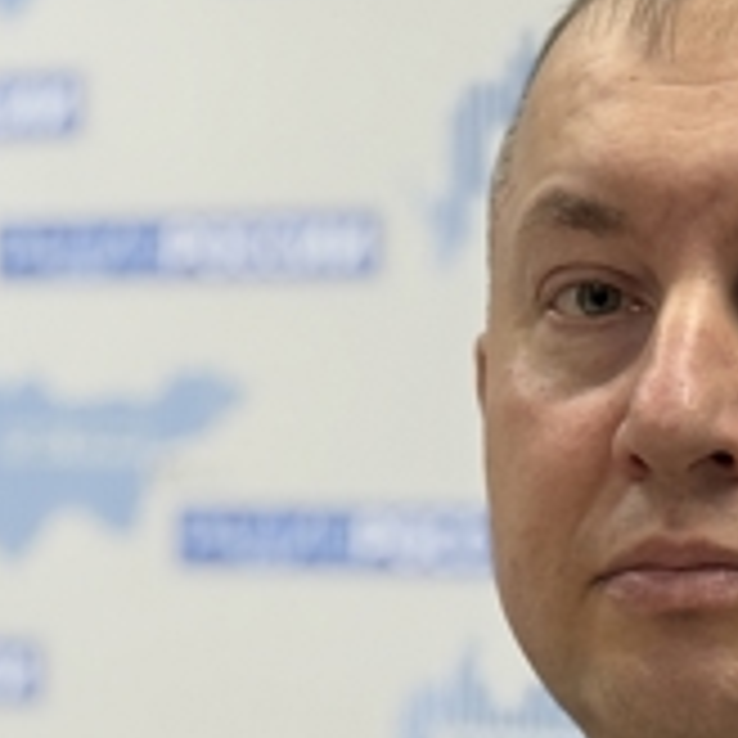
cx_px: 812
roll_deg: -0.3
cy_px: 891
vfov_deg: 10.0
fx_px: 4173
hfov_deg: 10.0
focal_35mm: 173
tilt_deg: -3.7
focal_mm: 6.76
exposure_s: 1/50
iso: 100
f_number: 1.78
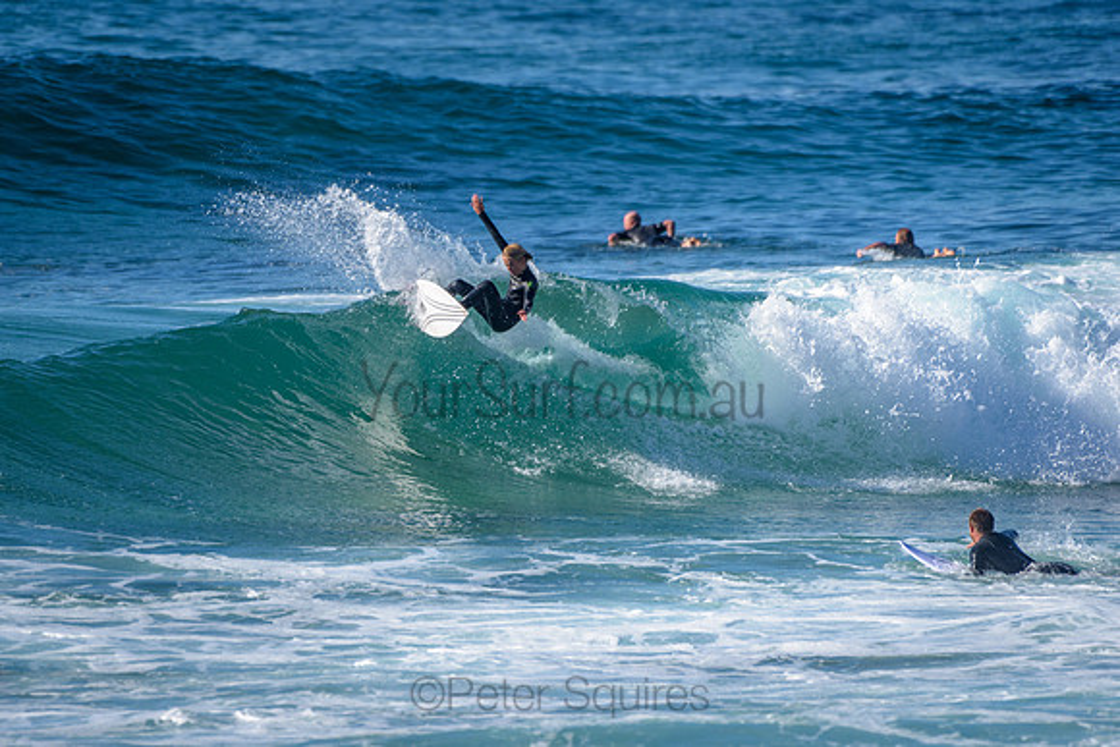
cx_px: 425
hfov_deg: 3.3
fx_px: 19341
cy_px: 283
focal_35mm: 622
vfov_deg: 2.2
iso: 180
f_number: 5.6
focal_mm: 500
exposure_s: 1/2000
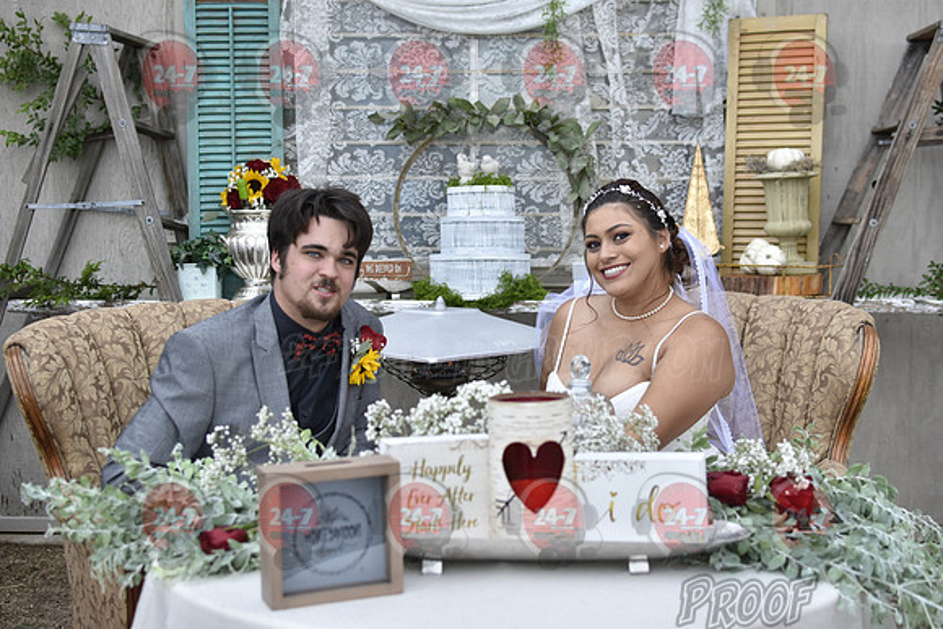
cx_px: 472
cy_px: 314
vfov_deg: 25.8
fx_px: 1375
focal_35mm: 52
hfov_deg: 37.8
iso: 320
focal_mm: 35
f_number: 3.2
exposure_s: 1/160
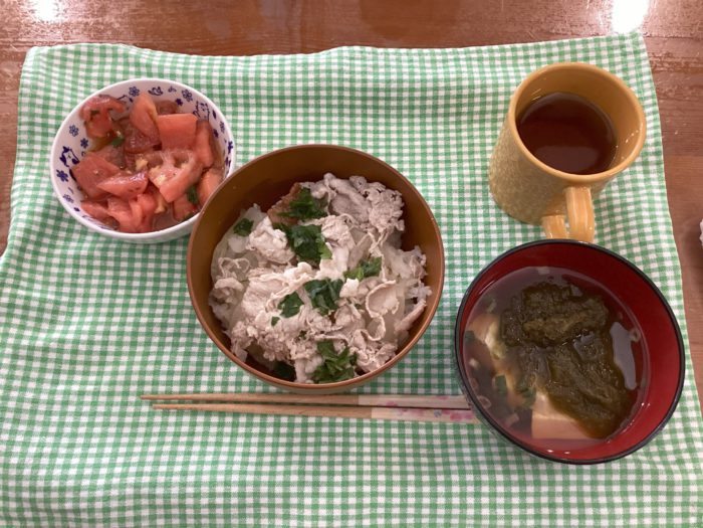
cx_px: 352
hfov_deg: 58.4
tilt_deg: -71.8
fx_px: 630
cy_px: 264
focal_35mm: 31
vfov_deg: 45.4
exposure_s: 1/60
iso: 200
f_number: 2.4
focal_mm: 3.3
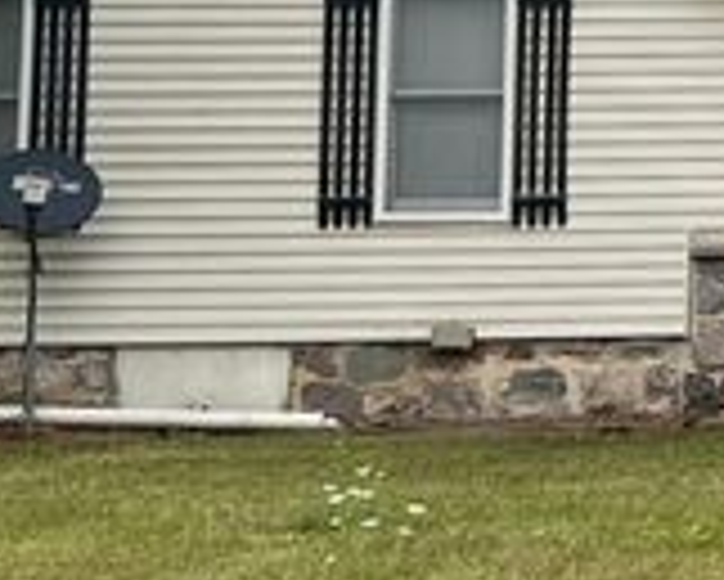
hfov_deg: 10.7
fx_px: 3452
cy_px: -189
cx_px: 1583
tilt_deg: +7.3
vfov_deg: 9.4
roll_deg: +0.7
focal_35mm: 161
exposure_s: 1/1079
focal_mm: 5.7
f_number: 1.5
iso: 50
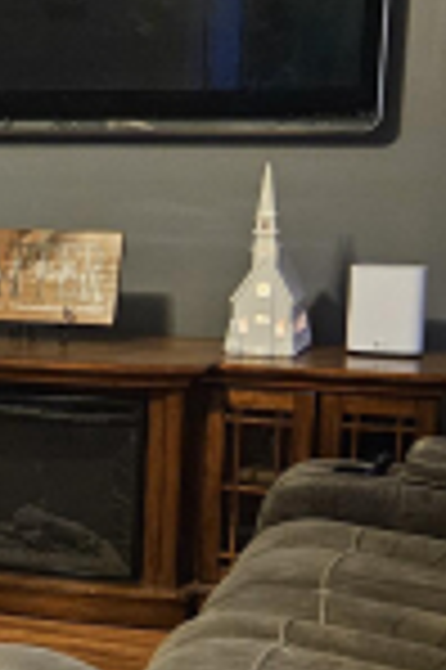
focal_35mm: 107
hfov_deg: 11.5
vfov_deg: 19.1
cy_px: 387
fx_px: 1993
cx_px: -457
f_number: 1.8
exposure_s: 1/24
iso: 640
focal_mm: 5.4
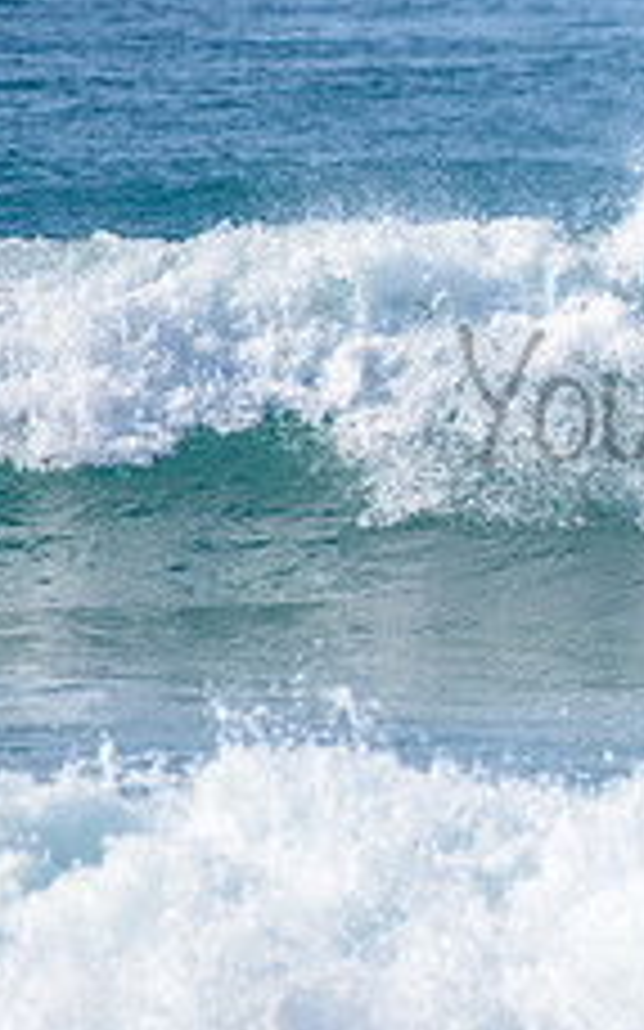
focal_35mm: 1290
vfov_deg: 1.6
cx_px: 923
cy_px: 358
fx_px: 36248
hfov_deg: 1.0
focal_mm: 500
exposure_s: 1/2000
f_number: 5.6
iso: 160
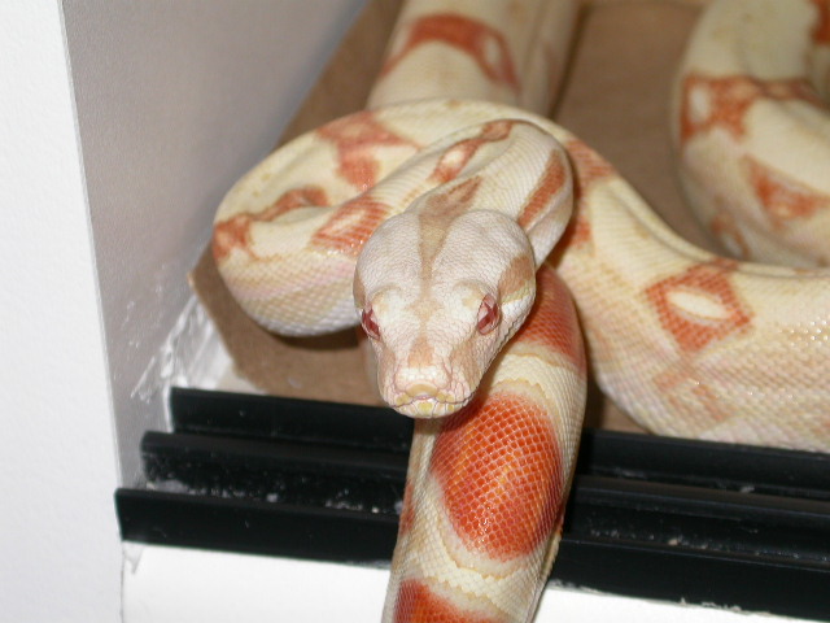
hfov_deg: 12.8
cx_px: 415
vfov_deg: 9.6
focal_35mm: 154
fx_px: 3693
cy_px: 312
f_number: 5.1
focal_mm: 32
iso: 100
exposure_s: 1/60.3
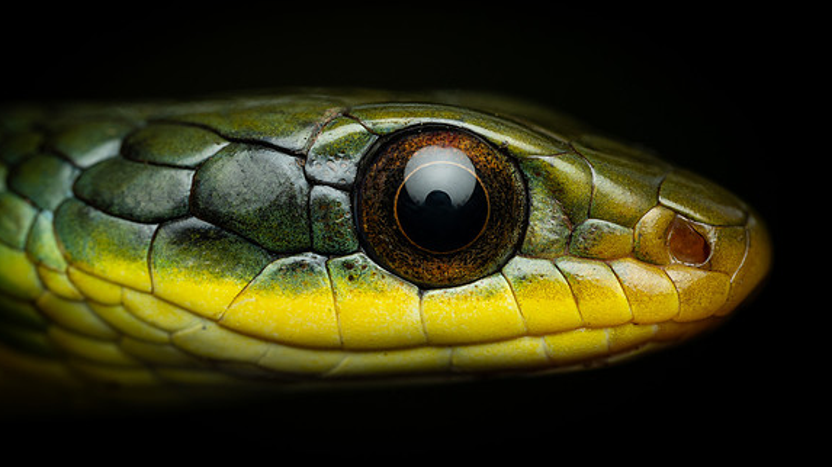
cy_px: 161
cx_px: 357
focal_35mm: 169
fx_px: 3727
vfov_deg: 7.2
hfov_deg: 12.7
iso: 100
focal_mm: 105
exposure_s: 1/200
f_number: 11
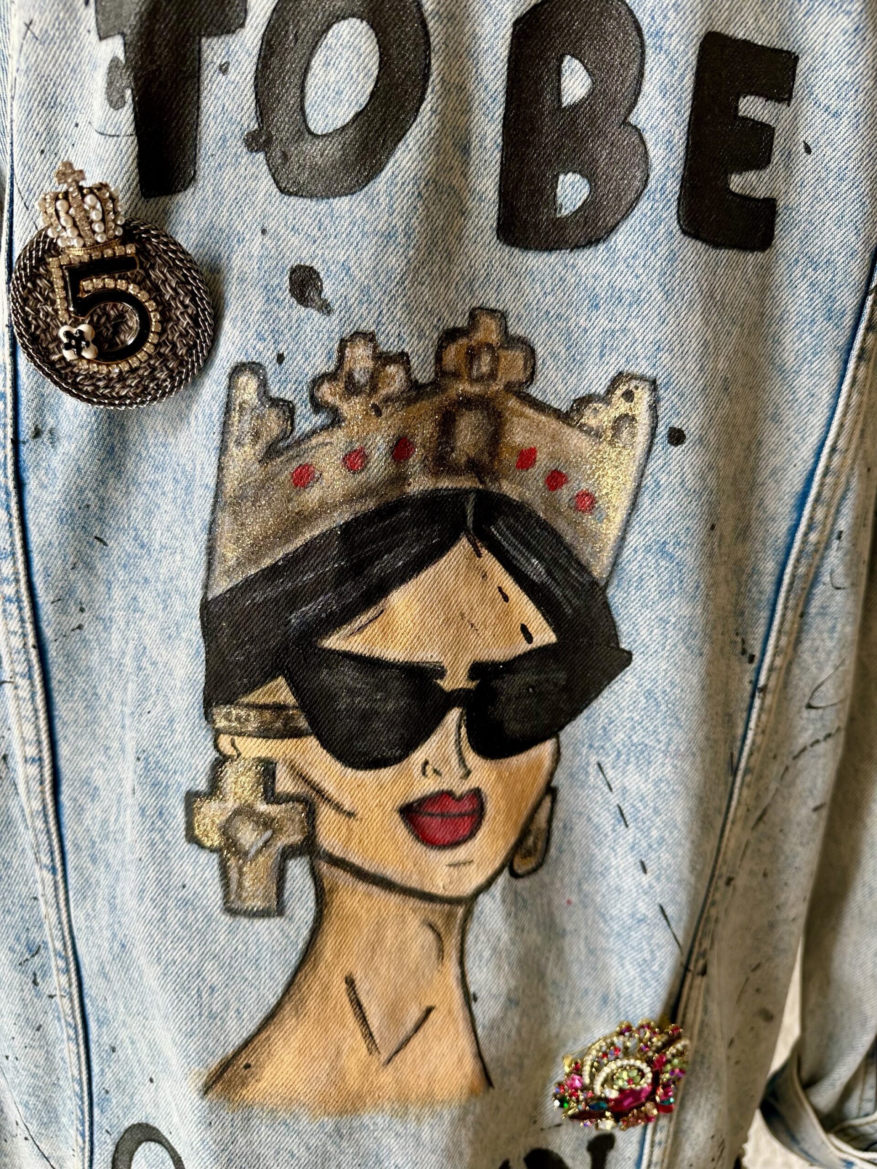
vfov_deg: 71.6
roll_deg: -2.3
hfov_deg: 56.8
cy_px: 584
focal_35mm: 24
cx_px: 438
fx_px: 811
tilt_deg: -10.9
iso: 64
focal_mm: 6.86
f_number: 1.78
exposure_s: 1/121
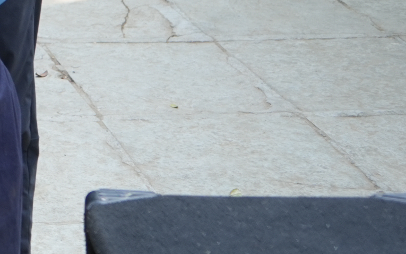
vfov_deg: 7.6
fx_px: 1804
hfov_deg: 11.4
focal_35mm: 163
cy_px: -335
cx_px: -442
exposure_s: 1/200
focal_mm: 36
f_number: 5.6
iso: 400
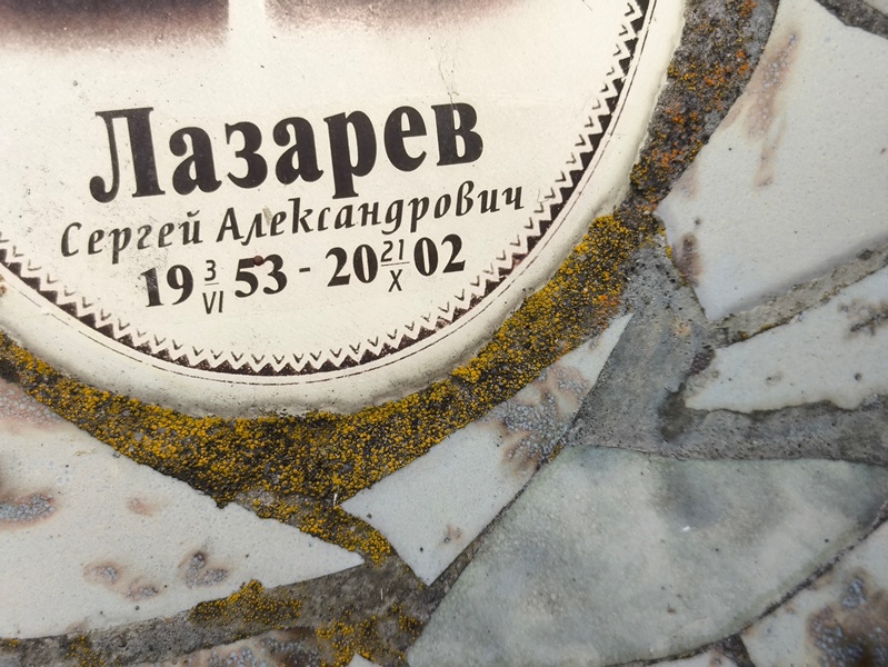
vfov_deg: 29.1
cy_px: 334
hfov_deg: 38.2
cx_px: 444
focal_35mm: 50
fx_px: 1283
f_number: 1.7
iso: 50
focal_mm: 4.71
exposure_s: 1/169
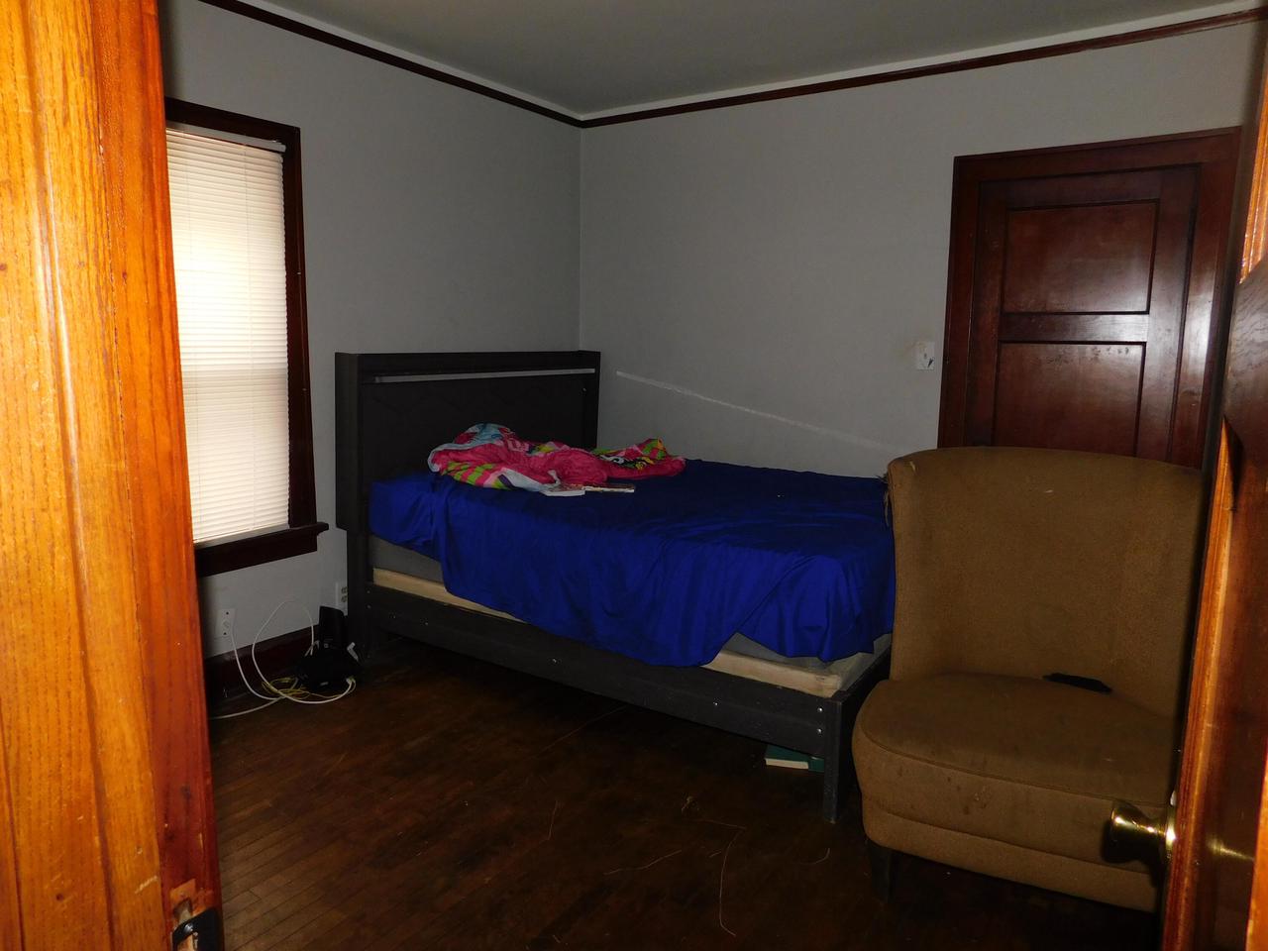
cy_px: 476
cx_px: 634
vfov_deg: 58.9
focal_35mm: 23
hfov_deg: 73.9
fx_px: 843
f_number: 3
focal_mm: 4
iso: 200
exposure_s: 1/30
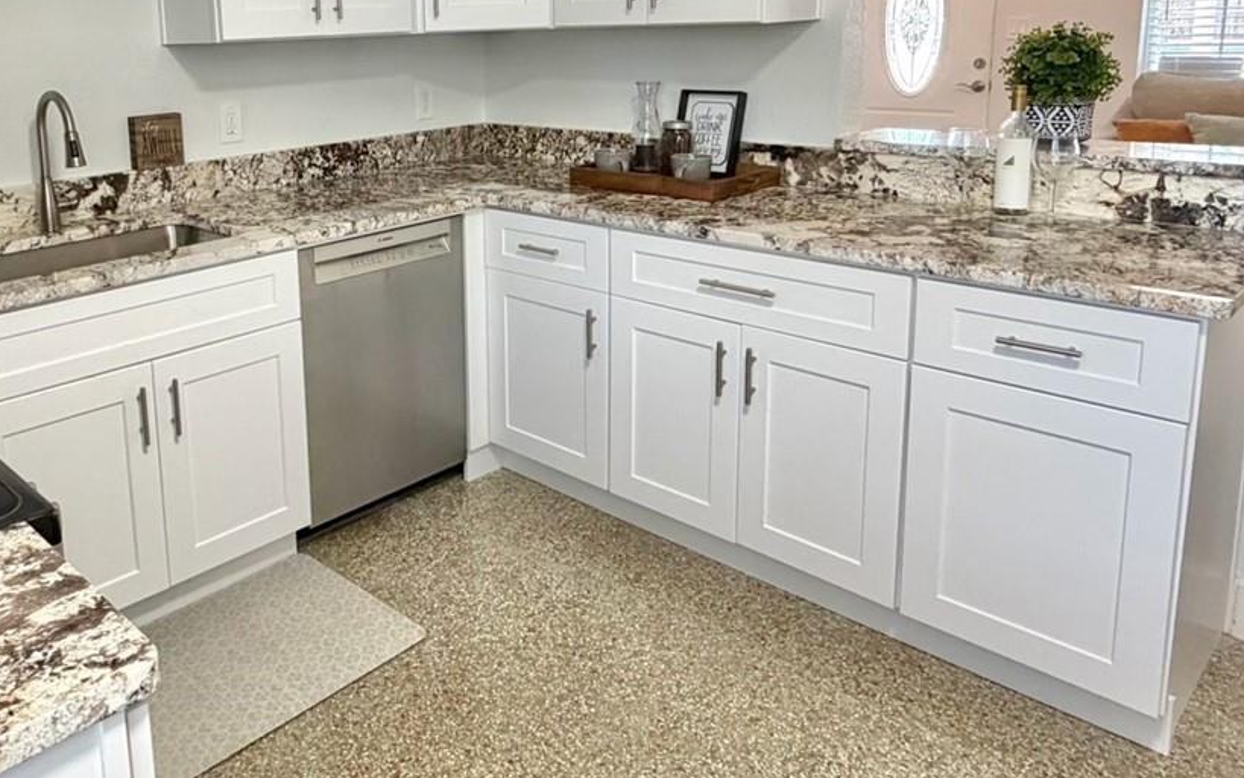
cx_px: 395
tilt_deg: -9.6
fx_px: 983
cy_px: 190
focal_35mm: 29
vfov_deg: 41.8
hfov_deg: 62.7
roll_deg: +1.8
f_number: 2.2
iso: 200
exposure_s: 1/60
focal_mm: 2.22
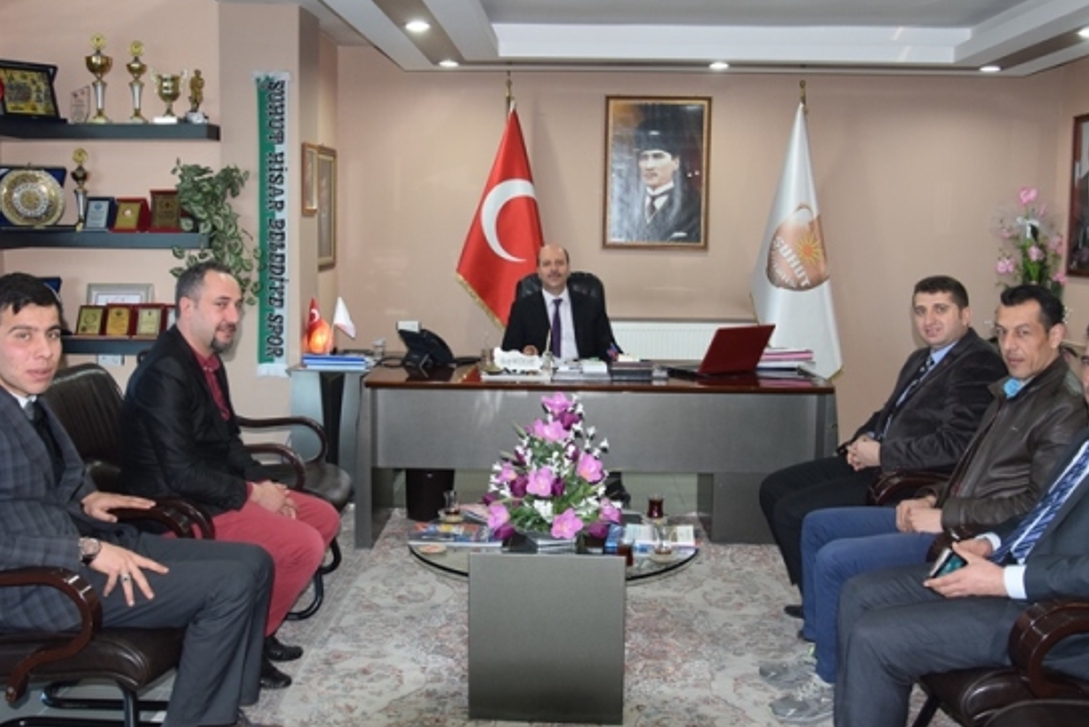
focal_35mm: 39
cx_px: 518
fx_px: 1180
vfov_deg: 34.2
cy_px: 341
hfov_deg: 49.5
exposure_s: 1/60
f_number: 3.8
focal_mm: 22
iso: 900
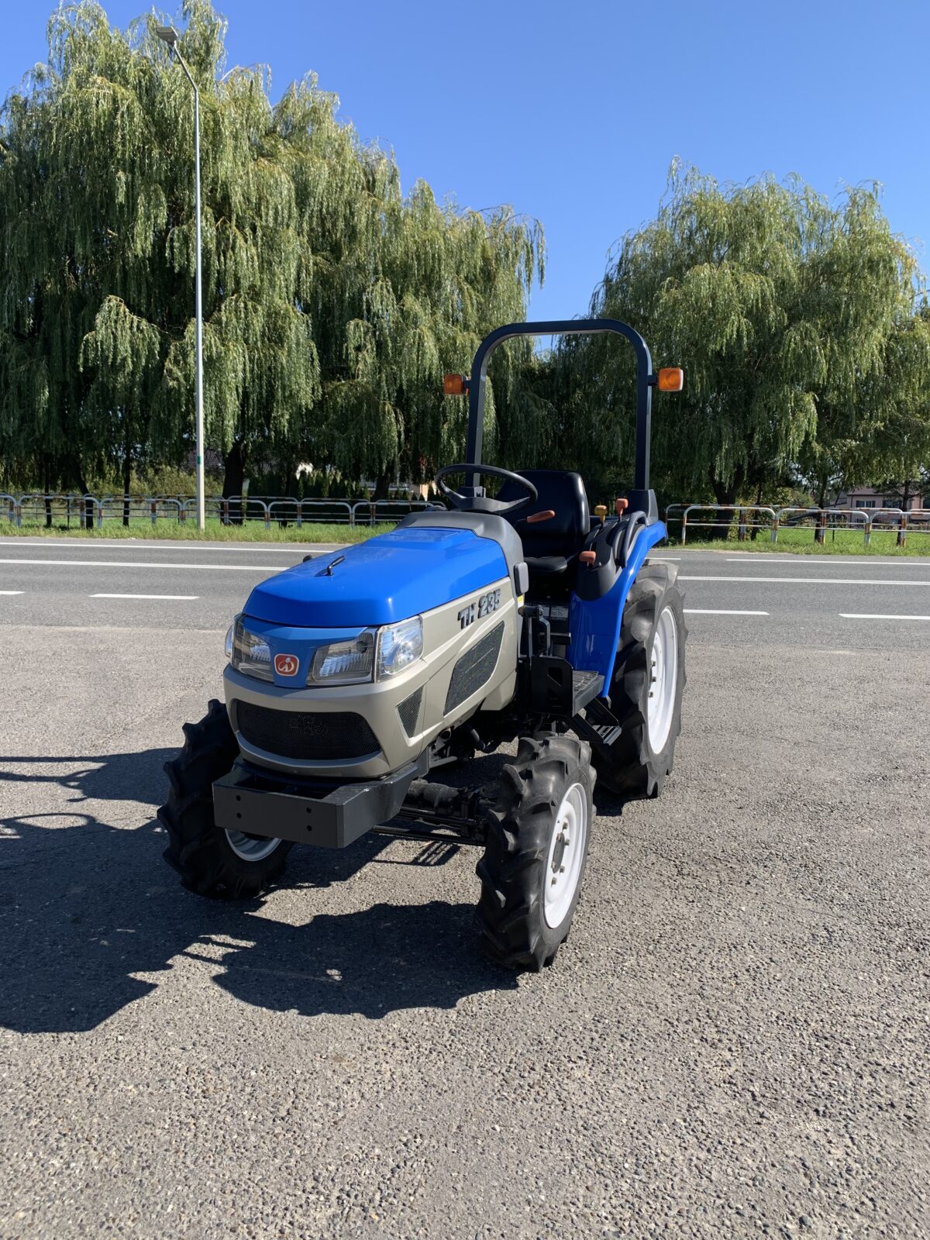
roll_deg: +0.6
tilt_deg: -6.1
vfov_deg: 67.3
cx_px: 465
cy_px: 620
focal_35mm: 26
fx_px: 931
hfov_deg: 53.1
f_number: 1.8
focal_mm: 4.25
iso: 25
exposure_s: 1/1176
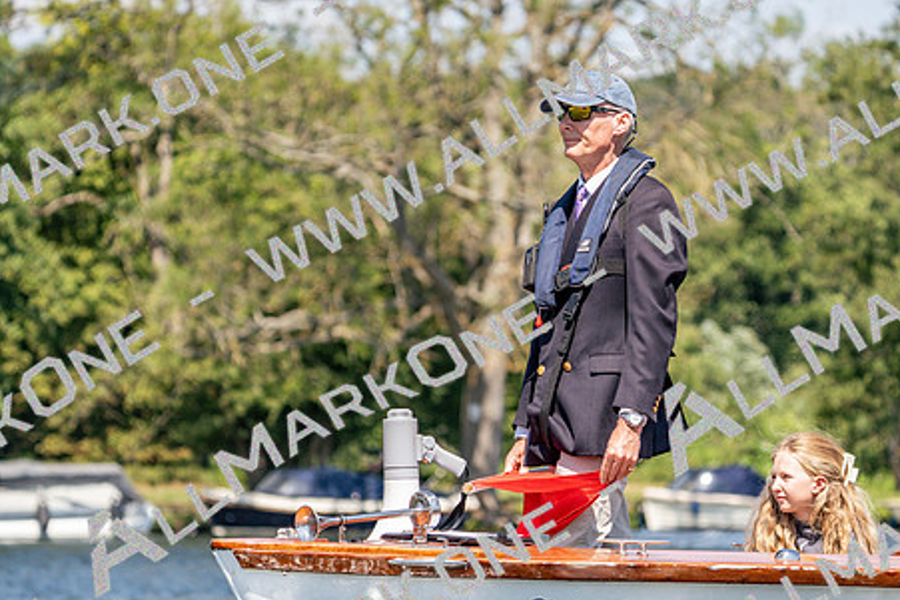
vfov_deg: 5.4
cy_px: 288
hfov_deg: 8.0
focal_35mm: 257
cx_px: 493
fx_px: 6427
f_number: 5.6
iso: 400
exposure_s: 1/2000
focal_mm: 200
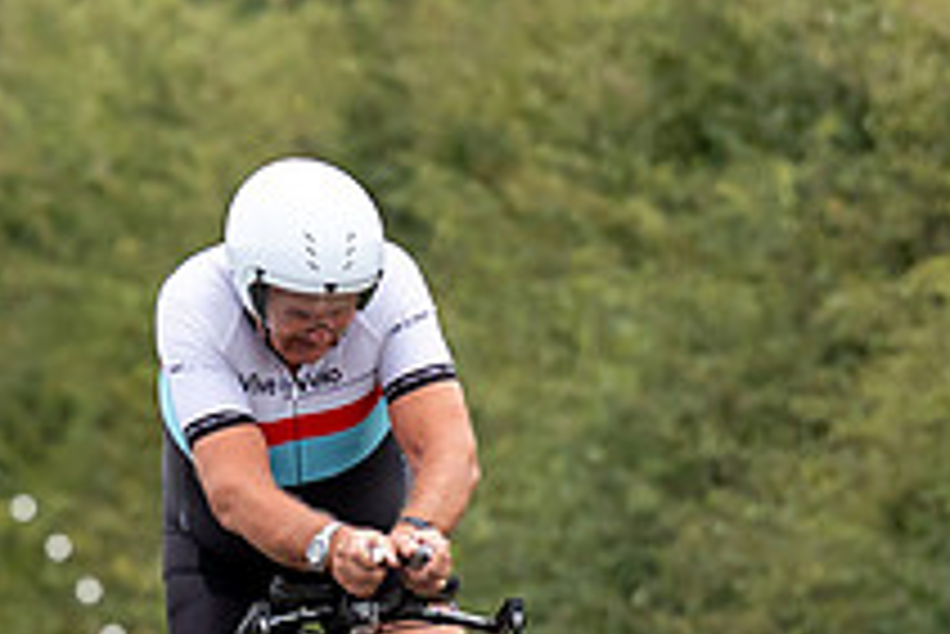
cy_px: 242
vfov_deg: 1.2
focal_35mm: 1119
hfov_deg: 1.8
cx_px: 302
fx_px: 29548
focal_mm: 200
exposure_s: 1/800
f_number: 3.2
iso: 1000
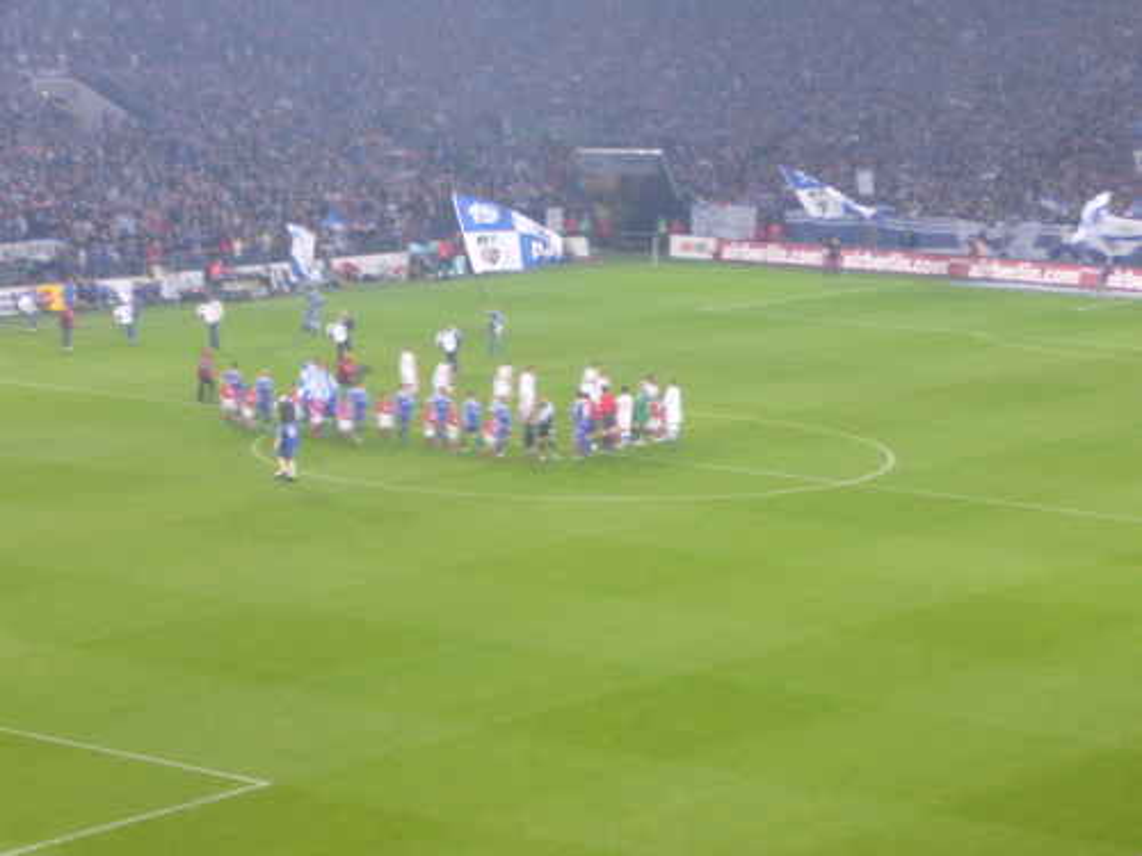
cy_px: 428
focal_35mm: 105
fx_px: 3464
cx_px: 571
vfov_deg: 14.1
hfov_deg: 18.7
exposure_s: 1/15
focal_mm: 17.4
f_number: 5
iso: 125
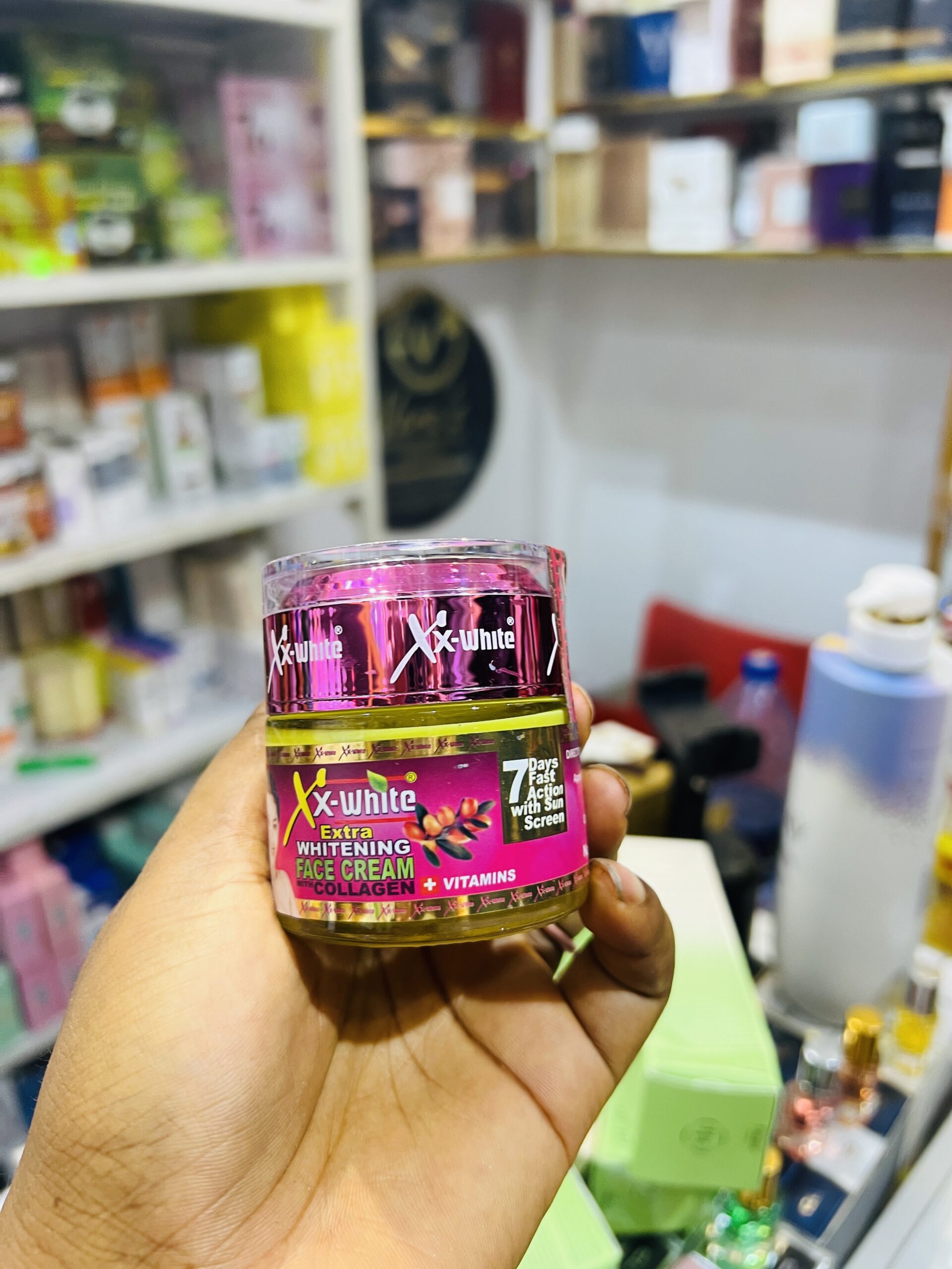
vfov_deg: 67.3
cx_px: 476
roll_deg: +2.9
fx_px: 953
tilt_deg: -21.0
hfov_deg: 53.1
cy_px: 634
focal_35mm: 26
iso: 100
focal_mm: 5.7
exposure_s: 1/50
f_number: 1.5
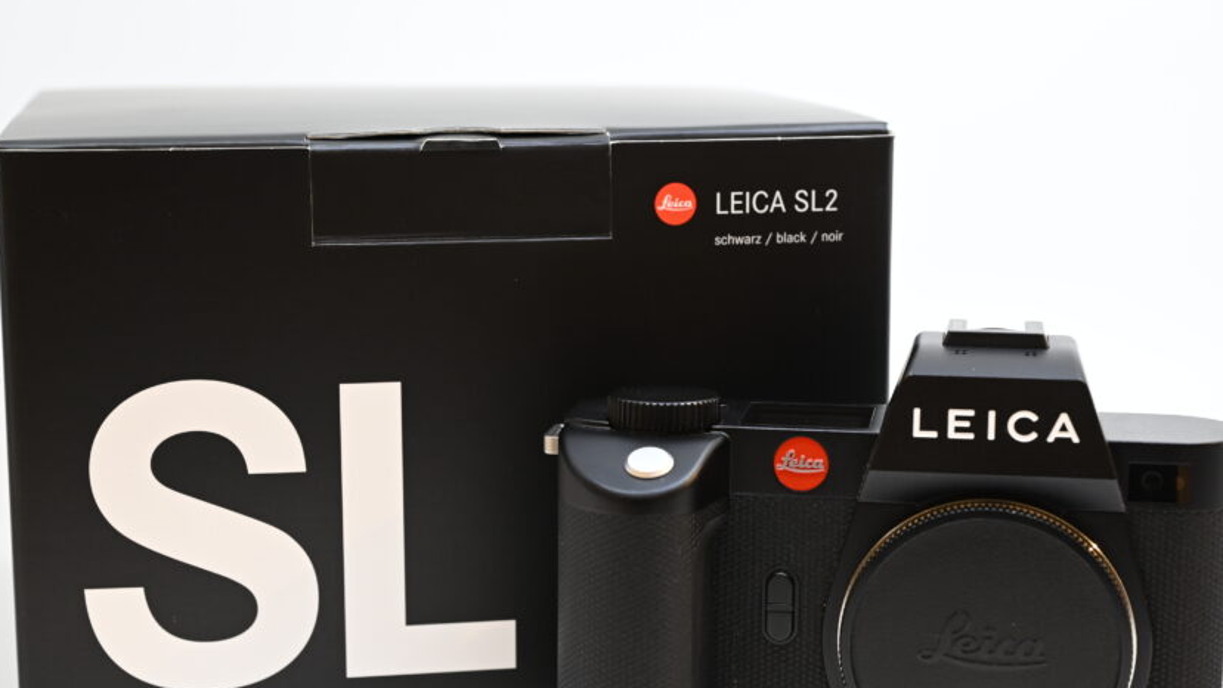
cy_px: 380
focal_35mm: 70
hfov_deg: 30.1
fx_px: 2270
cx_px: 632
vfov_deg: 17.2
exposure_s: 1/125
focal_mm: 54
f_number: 6.3
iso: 640
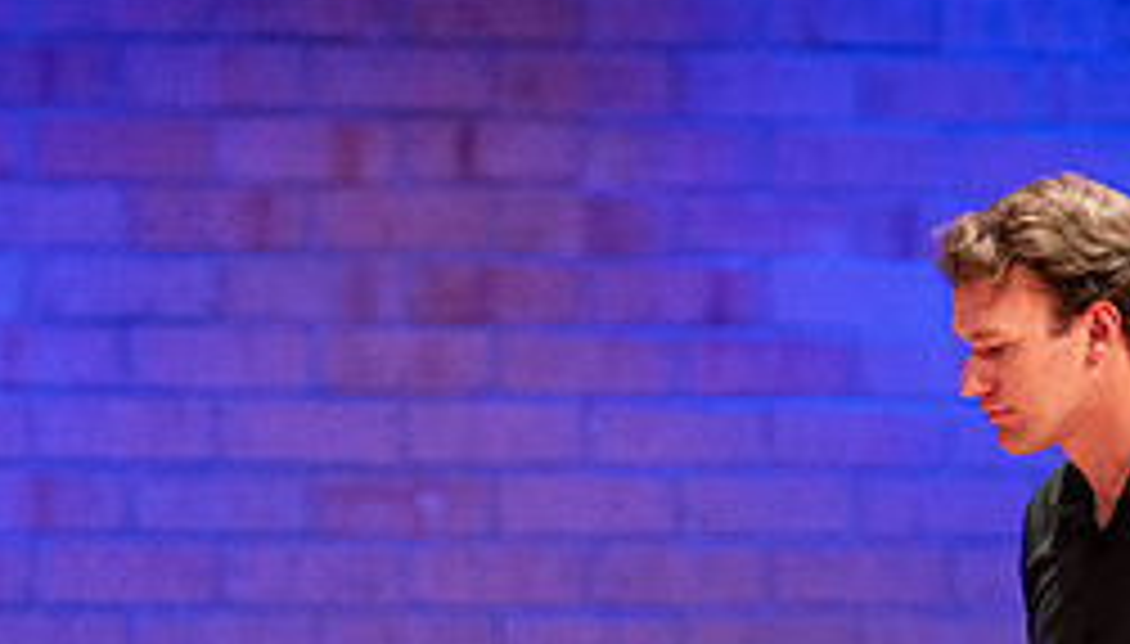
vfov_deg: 2.1
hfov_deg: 3.7
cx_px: 775
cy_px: 537
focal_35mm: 581
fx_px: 17463
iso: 2500
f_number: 2.8
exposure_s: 1/320
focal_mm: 200
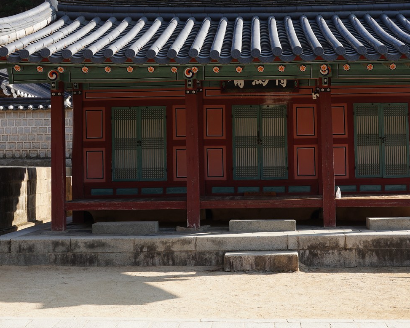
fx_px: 655
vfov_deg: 28.1
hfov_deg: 34.5
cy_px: 147
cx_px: 265
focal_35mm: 54
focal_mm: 28
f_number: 10
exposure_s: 1/100
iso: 160
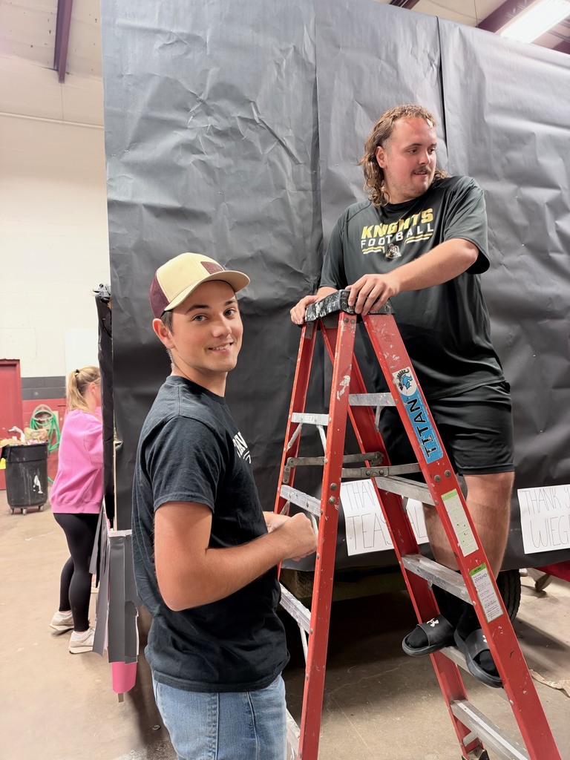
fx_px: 527
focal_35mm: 24
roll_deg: +3.0
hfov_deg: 56.8
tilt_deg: +1.1
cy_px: 380
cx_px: 285
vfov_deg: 71.6
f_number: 1.48
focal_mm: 6.93
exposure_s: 1/60
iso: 500
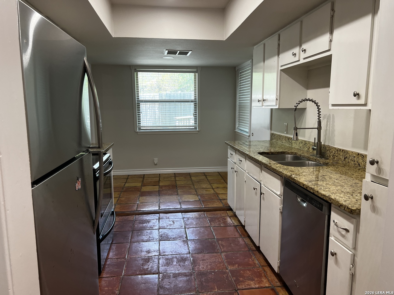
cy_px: 148
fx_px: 296
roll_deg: +0.5
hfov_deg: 67.3
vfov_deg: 53.1
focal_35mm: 26
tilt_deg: -9.1
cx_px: 197
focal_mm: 5.7
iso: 125
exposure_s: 1/120
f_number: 1.5
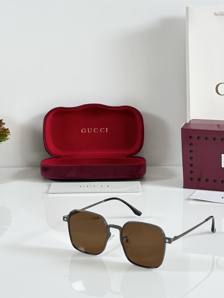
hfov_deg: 18.7
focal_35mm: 79
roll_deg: +0.2
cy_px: 91
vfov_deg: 24.6
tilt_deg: -8.4
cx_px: 116
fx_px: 682
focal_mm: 6.86
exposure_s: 1/100
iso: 64
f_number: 1.78
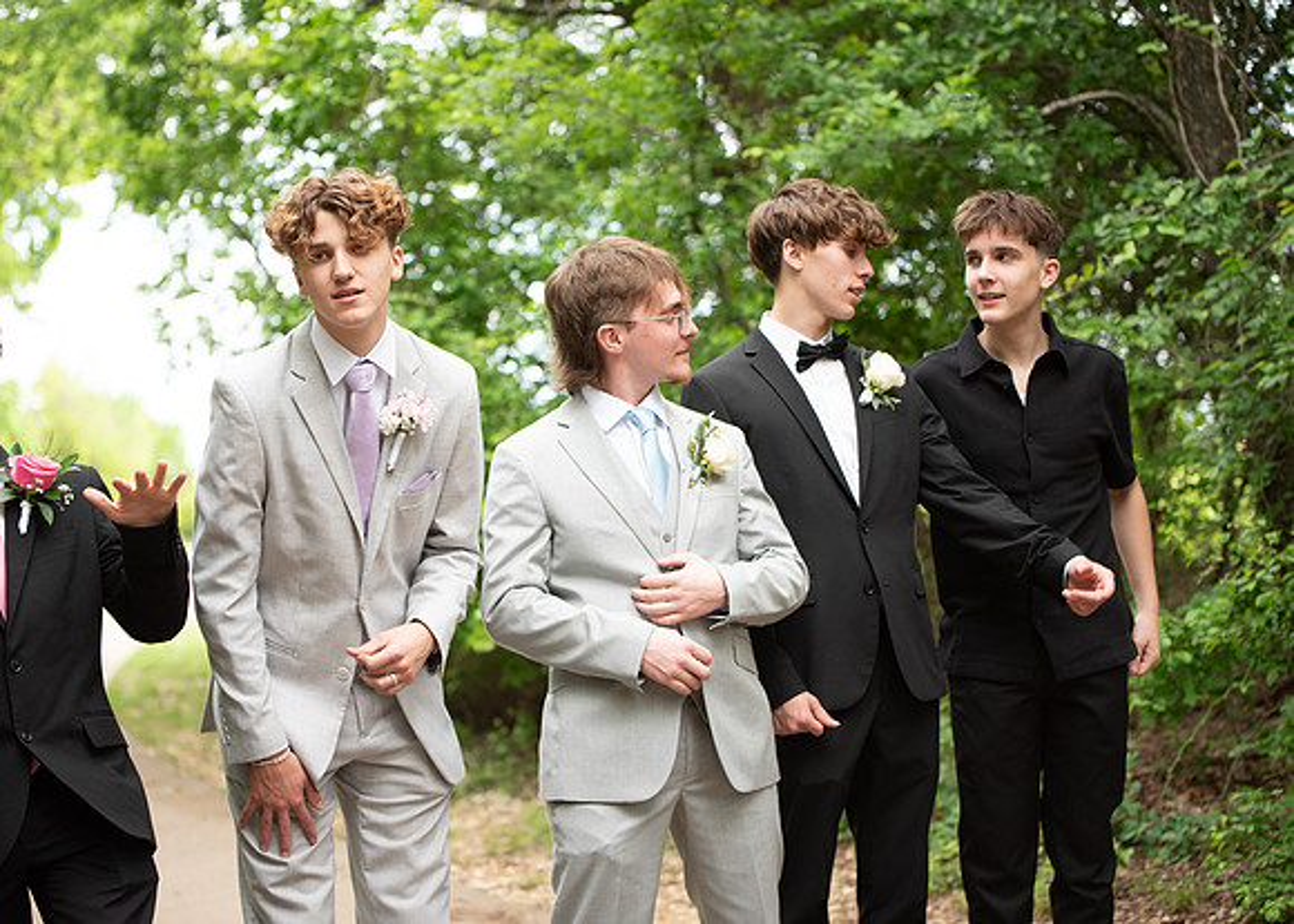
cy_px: 462
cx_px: 647
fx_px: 2693
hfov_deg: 27.0
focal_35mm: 73
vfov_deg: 19.5
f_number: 2.8
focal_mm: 70
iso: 500
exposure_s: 1/640
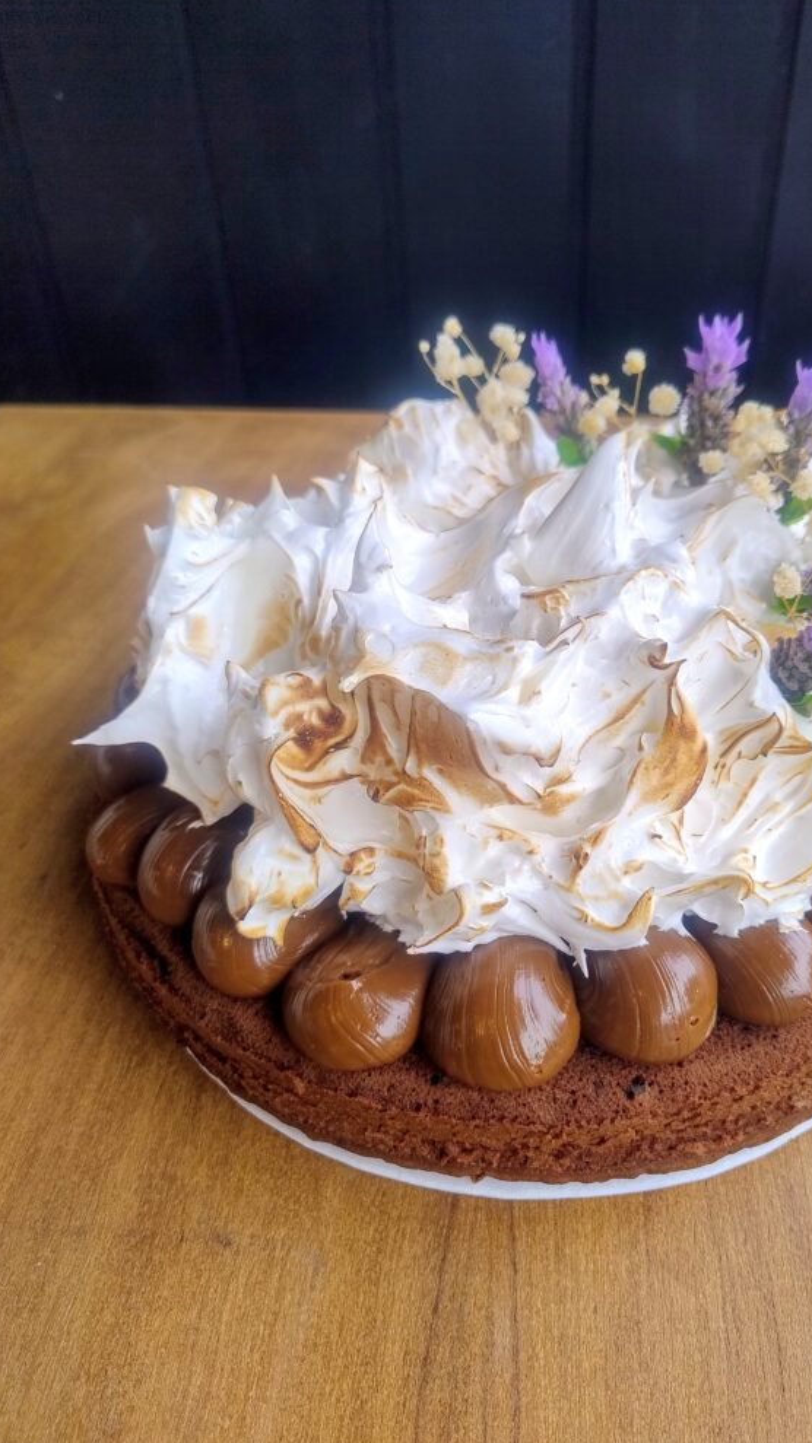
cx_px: 499
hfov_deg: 42.6
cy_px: 732
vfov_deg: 69.9
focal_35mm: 27
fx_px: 1034
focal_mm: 5.56
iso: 100
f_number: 1.8
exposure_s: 1/155
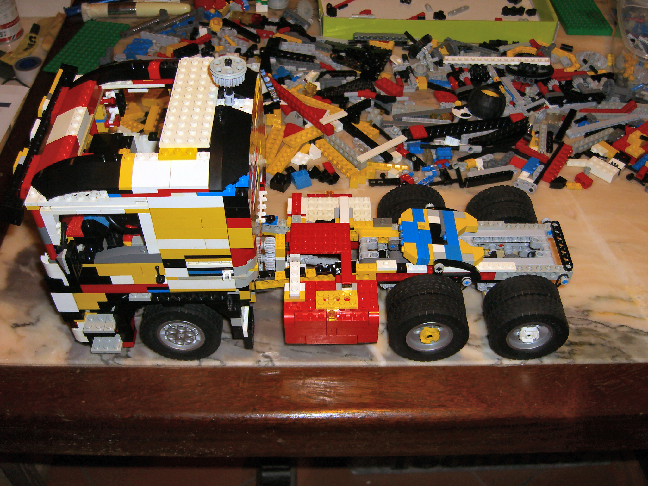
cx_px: 324
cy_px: 243
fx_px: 711
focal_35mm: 38
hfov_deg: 49.0
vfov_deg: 37.7
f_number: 2.8
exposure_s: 1/60
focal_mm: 7.9
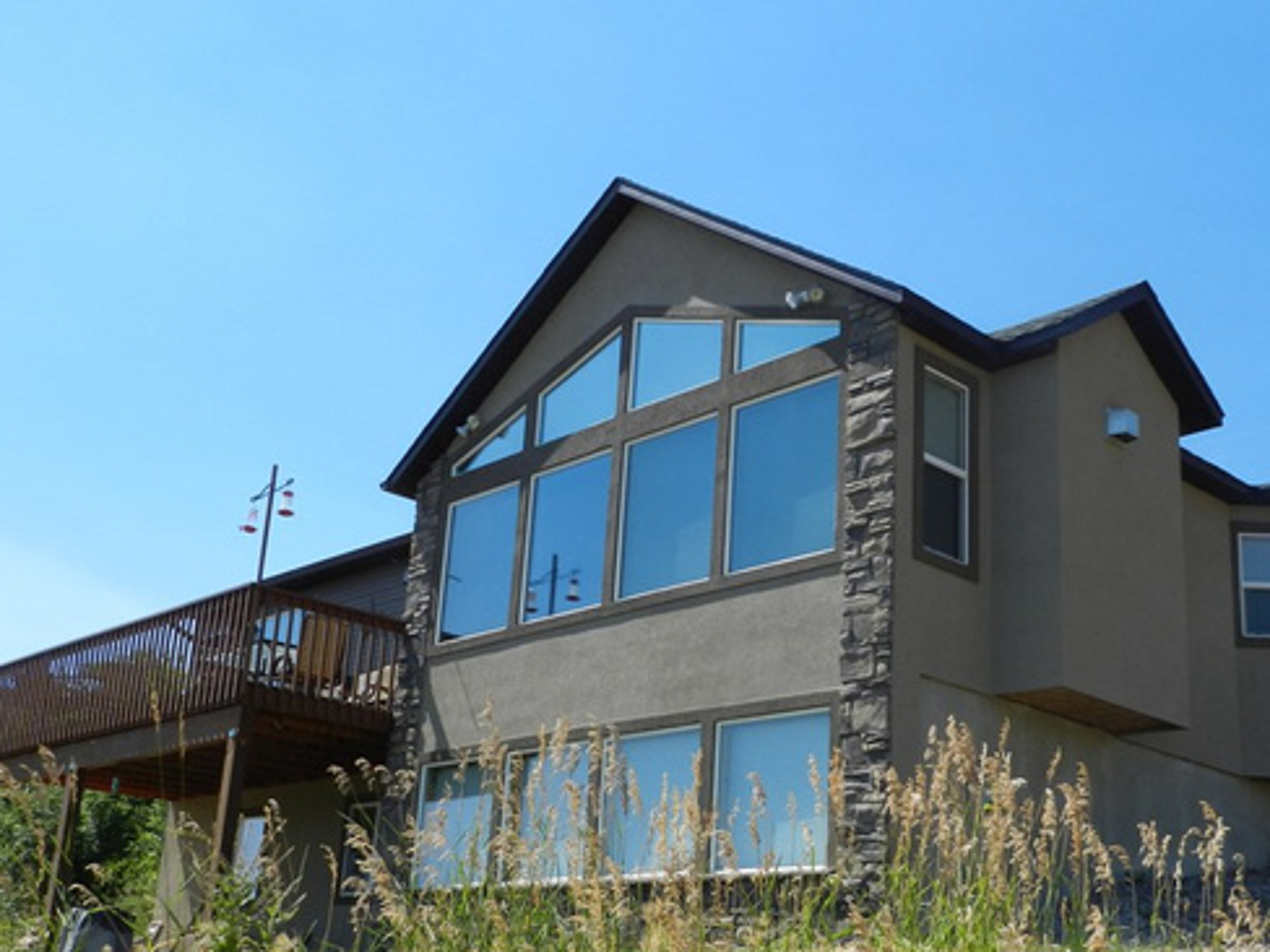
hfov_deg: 44.8
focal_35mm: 42
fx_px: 1541
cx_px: 682
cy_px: 590
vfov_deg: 34.2
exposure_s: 1/1000
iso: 160
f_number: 4
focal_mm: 5.6
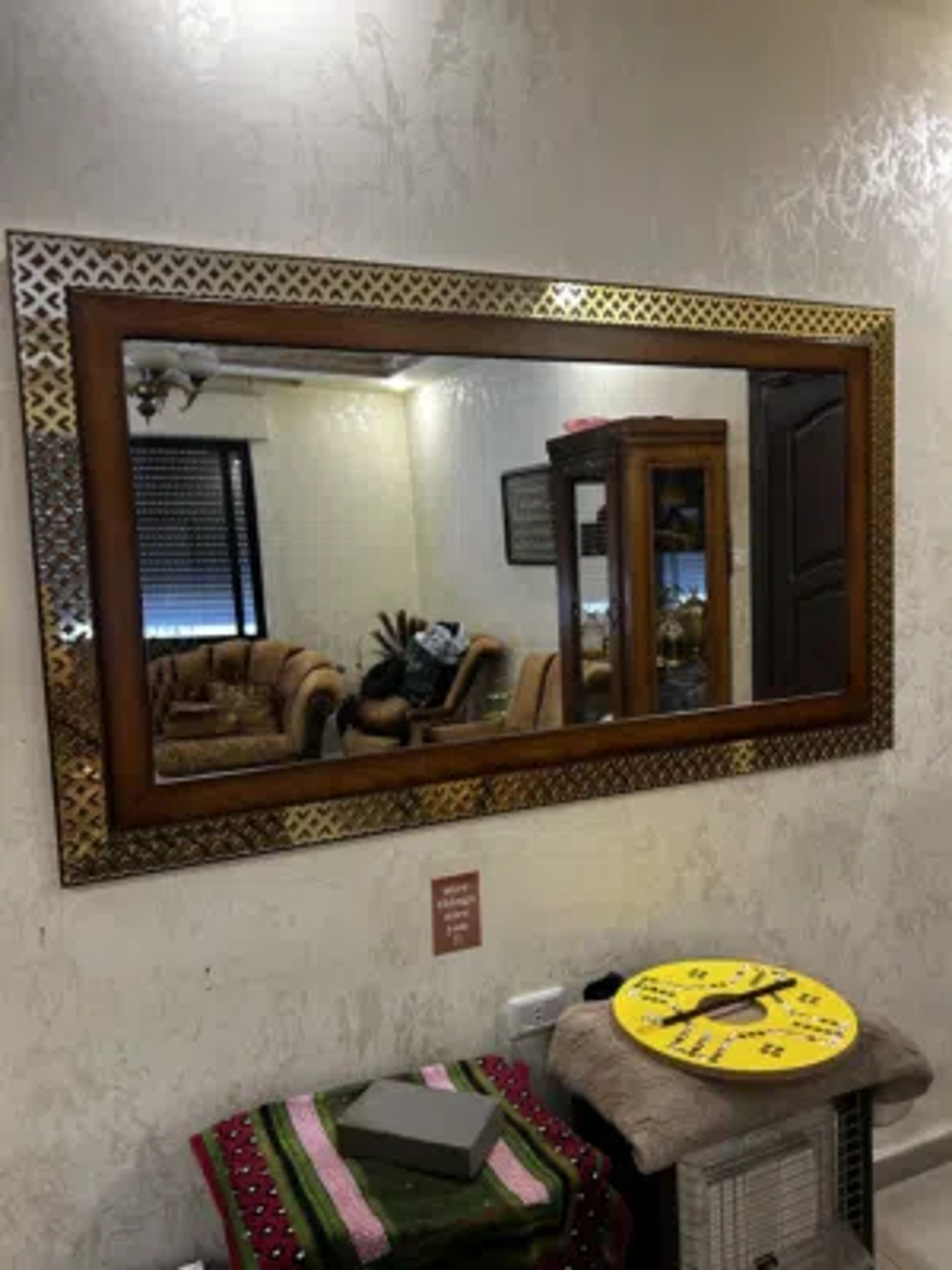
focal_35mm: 26
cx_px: 476
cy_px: 635
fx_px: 953
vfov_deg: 67.3
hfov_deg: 53.1
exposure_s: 1/50
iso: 100
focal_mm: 5.7
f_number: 1.5
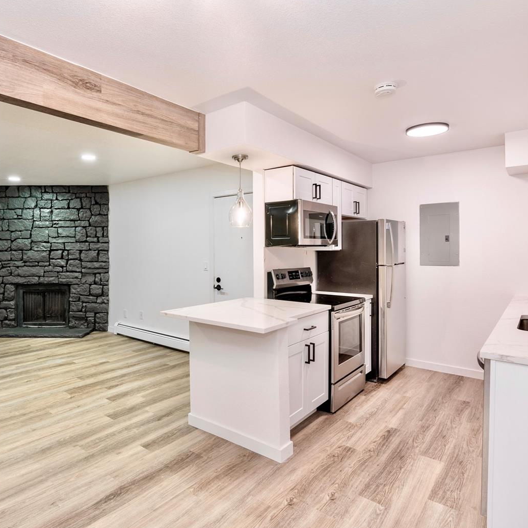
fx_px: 362
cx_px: 221
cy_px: 260
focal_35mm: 21
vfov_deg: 72.1
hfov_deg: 71.6
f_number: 8
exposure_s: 1/20
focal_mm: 16
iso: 400
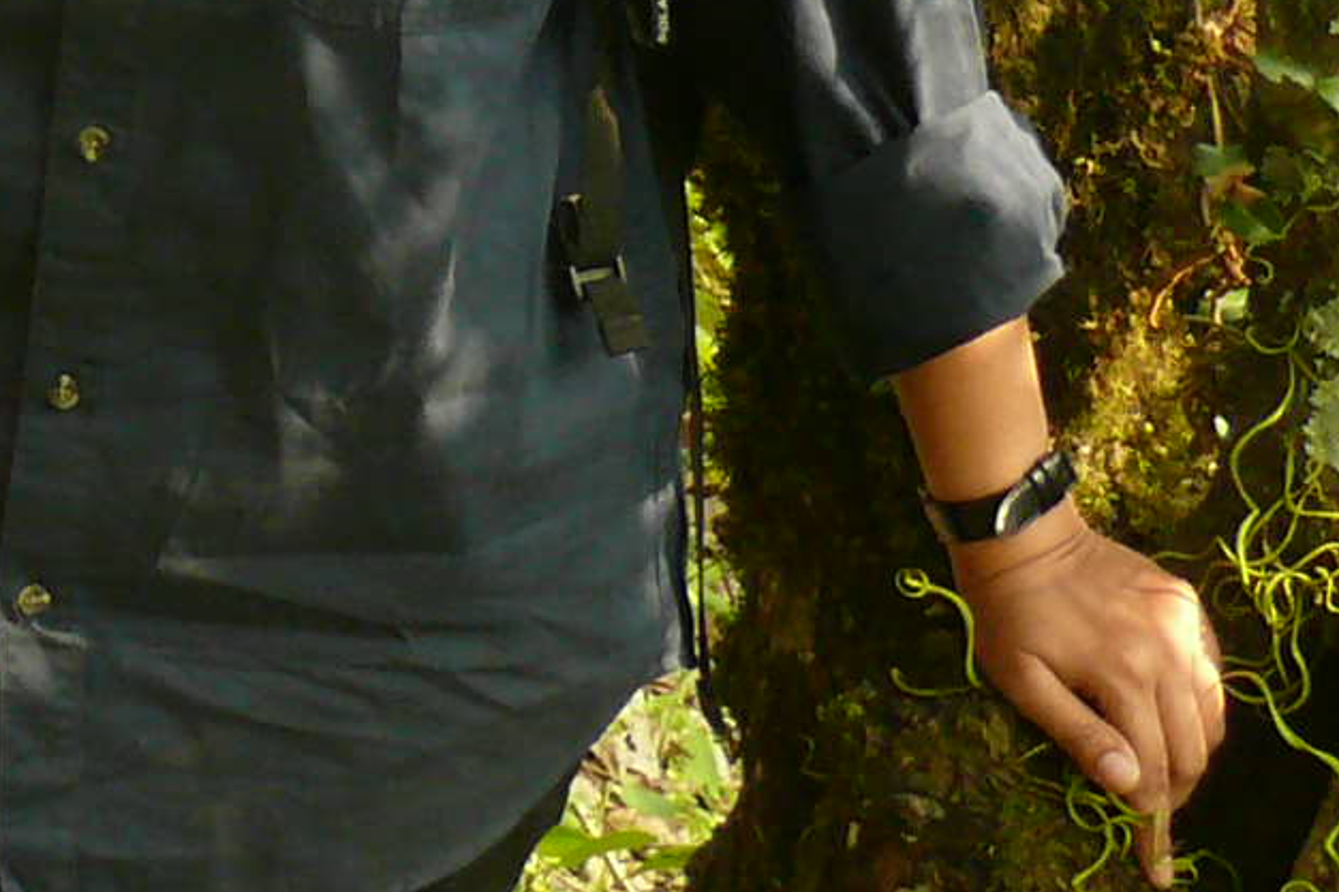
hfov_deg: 8.7
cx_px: -468
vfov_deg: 5.8
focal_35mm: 234
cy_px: -800
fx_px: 8701
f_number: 4
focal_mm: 10.1
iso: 200
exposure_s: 1/100
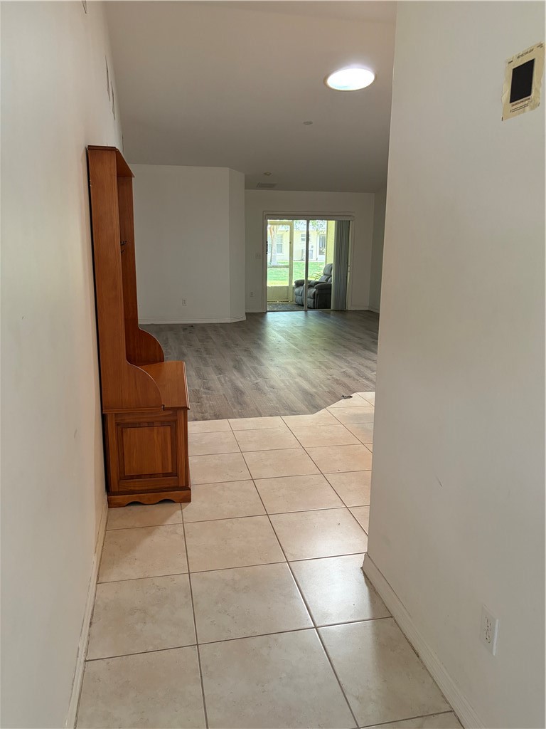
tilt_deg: -12.9
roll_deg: -0.1
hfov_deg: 53.1
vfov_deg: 67.3
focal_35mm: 26
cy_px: 364
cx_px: 273
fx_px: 547
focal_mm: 5.96
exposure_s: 1/120
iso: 200
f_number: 1.6
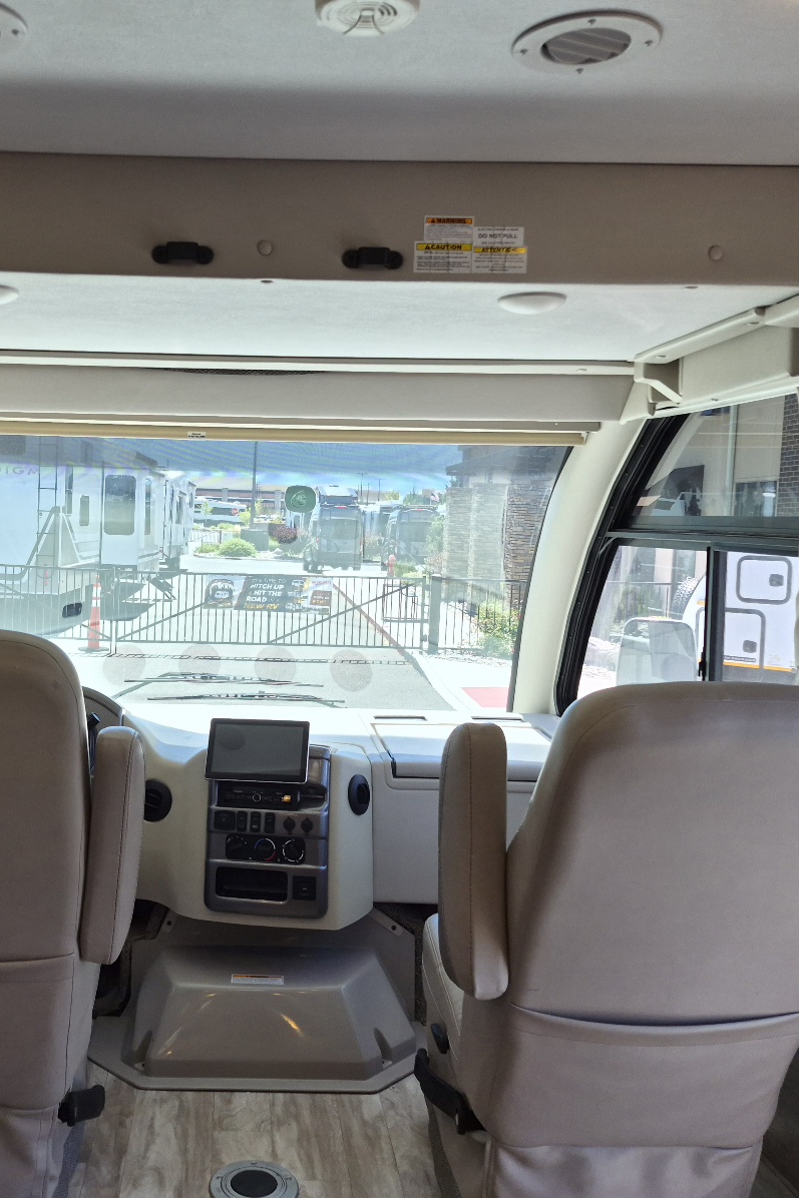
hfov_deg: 40.3
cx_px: 235
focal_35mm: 32
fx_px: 1066
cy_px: 599
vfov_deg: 58.7
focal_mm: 5.4
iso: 80
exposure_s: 1/1667
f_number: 1.8
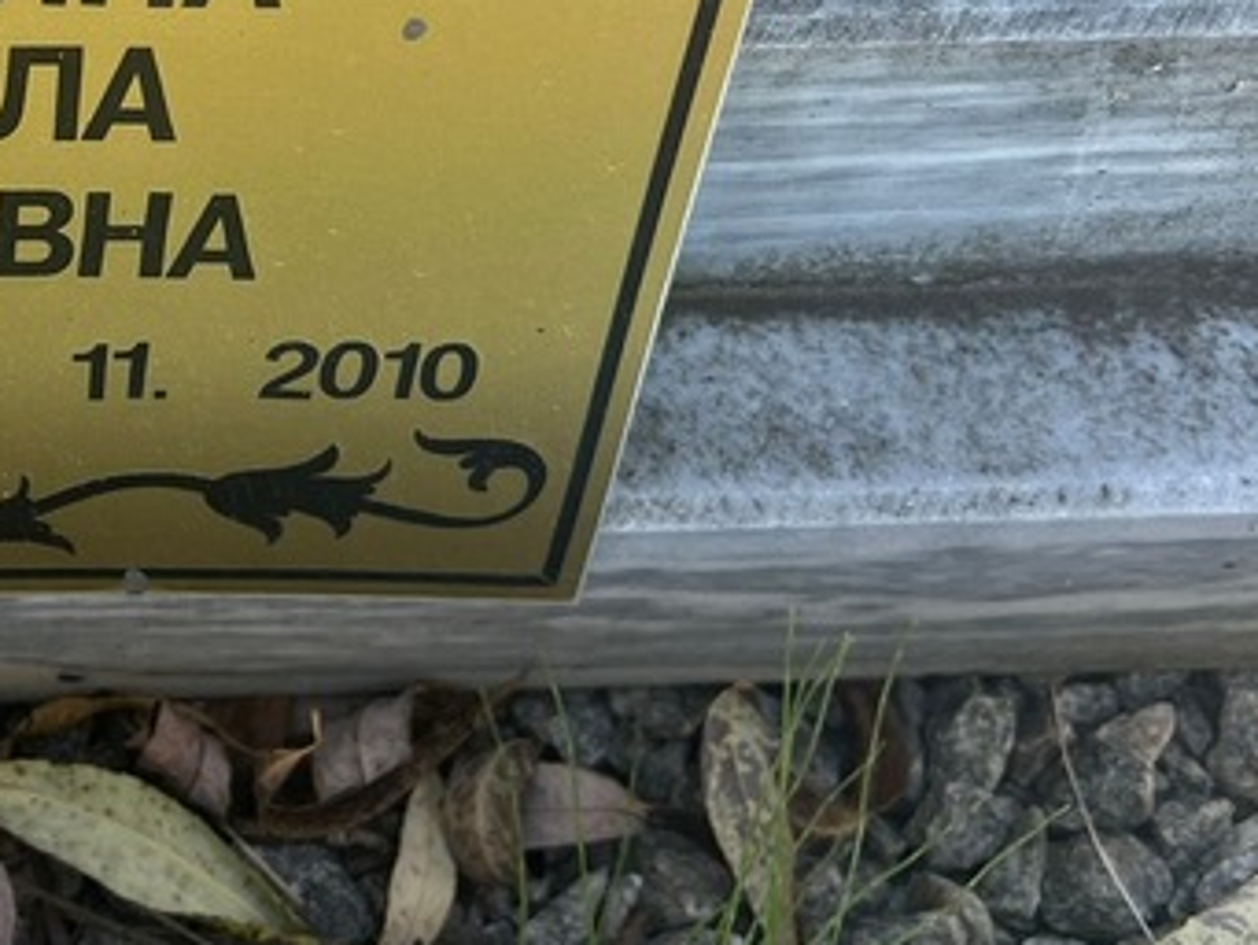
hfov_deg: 29.8
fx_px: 2218
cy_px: 74
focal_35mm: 61
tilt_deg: -55.3
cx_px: 33
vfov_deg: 23.3
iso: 40
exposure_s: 1/205
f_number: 1.5
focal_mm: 5.7
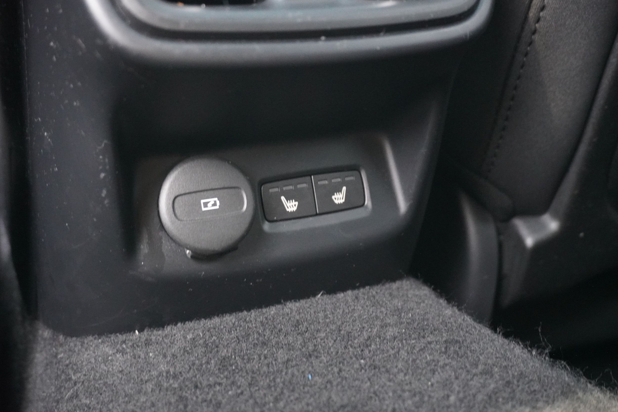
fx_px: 747
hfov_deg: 45.0
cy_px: 206
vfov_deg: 30.9
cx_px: 309
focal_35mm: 44
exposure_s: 1/2
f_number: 4.5
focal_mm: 29
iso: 6400
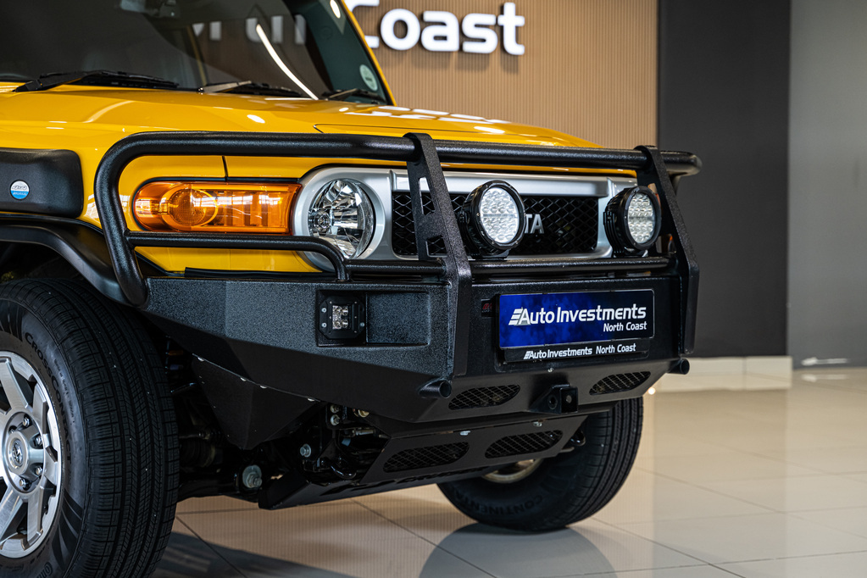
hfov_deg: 31.9
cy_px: 289
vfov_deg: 21.6
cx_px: 434
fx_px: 1517
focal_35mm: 63
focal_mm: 63
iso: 640
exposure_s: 1/125
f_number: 4
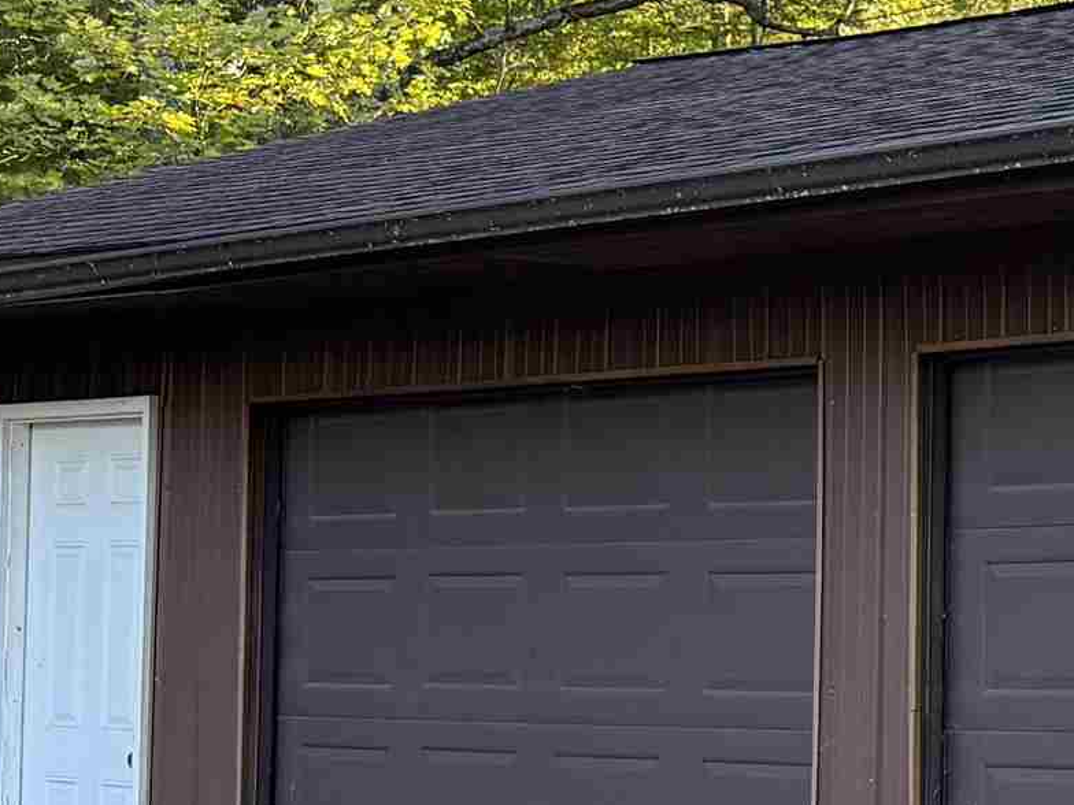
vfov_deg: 15.7
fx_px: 2916
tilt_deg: +3.3
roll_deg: +0.5
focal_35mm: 94
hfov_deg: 19.0
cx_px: 1470
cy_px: 450
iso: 160
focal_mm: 6.76
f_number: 1.78
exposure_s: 1/243
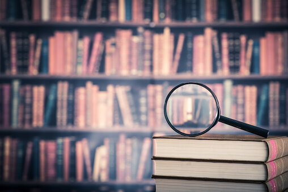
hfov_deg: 23.9
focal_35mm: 85
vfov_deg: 16.1
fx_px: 680
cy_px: 96
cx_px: 144
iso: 50
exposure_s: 1/180
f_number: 4.8
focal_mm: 85
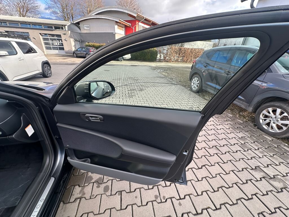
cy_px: 108
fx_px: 117
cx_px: 144
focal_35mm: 14
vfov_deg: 85.7
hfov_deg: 102.1
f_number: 2.2
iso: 40
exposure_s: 1/159
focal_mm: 2.22
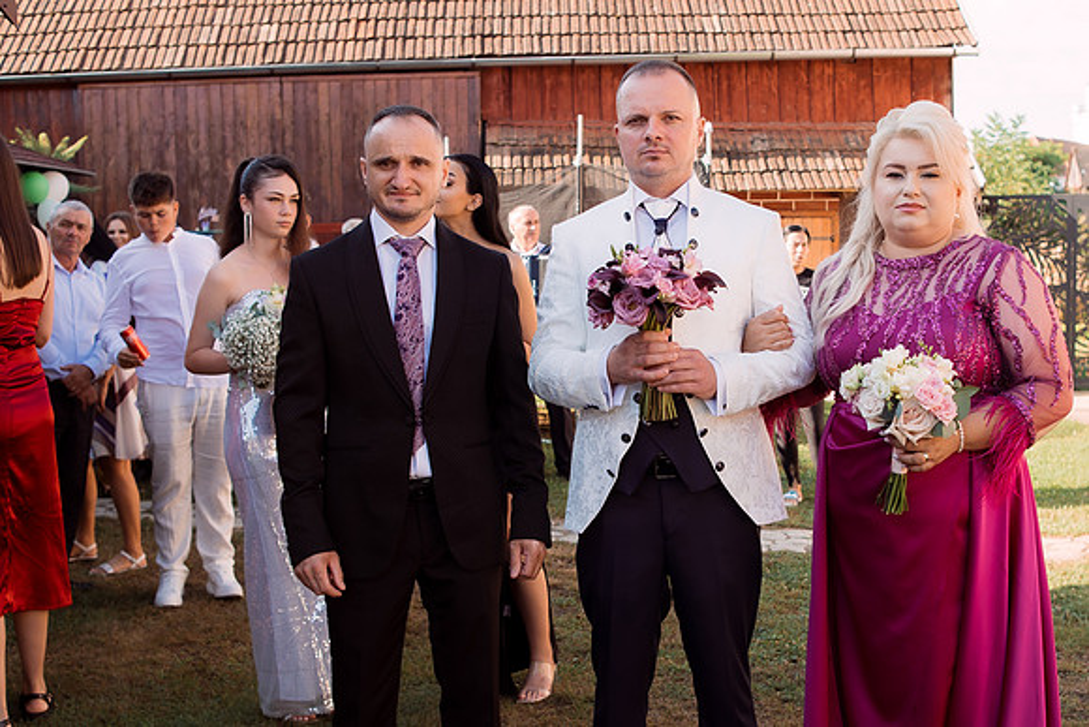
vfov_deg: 32.6
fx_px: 1243
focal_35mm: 41
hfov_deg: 47.0
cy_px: 379
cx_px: 658
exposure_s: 1/200
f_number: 3.5
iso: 100
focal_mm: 23
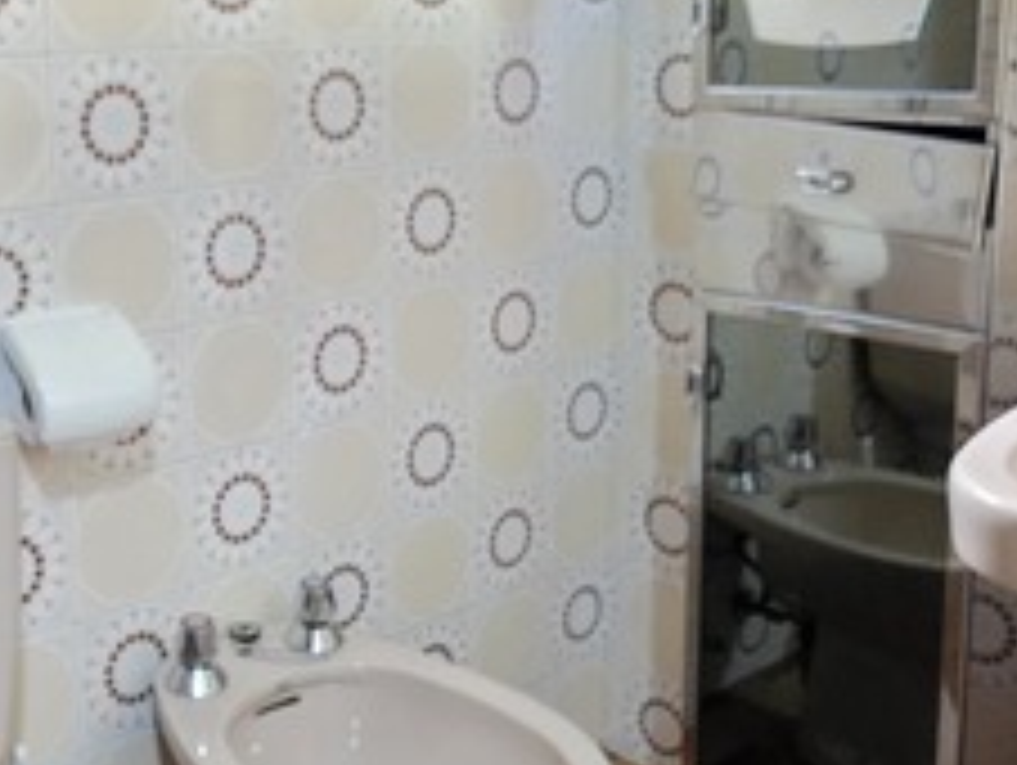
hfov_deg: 40.2
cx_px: 270
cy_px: 284
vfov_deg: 31.4
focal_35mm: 46
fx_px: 1353
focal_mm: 2.2
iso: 1000
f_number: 1.9
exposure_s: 1/33.3
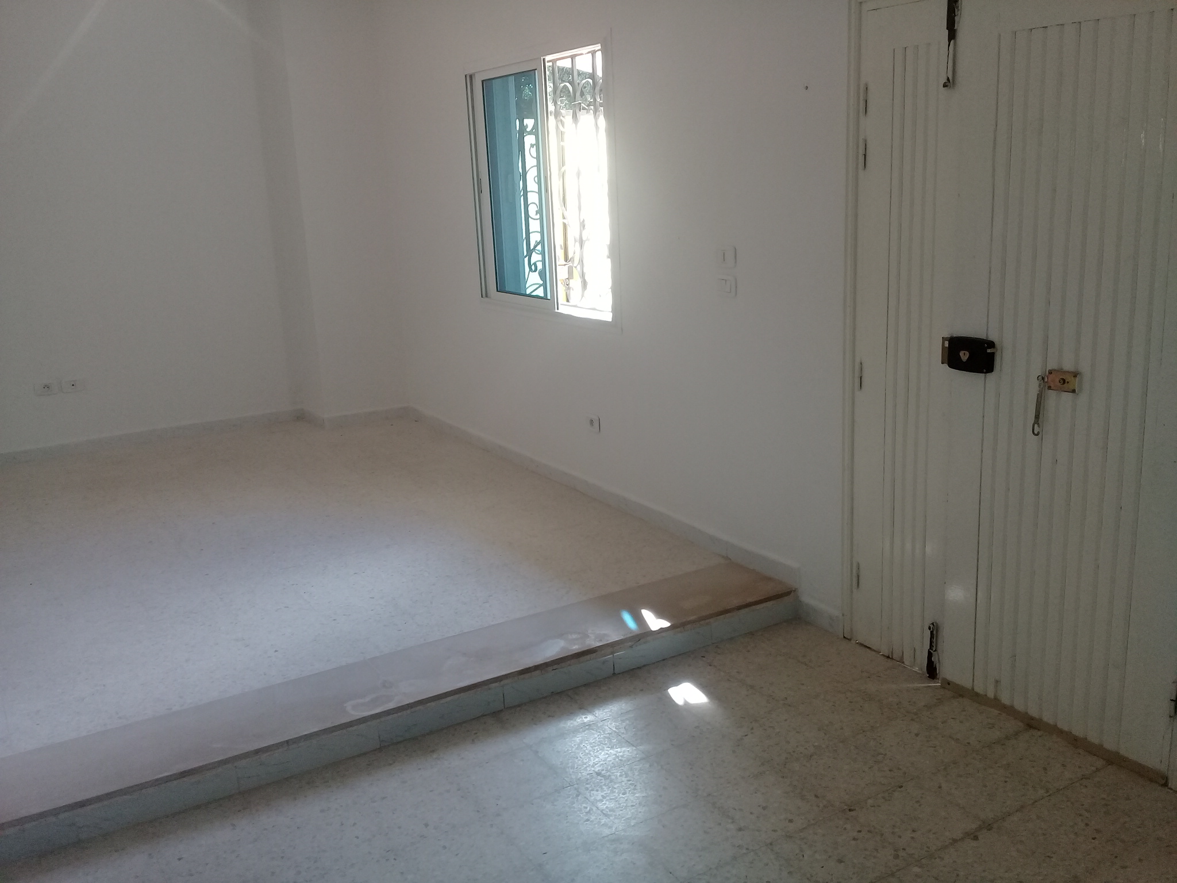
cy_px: 442
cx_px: 588
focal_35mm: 31
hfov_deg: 58.4
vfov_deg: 45.4
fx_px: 1054
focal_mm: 3.3
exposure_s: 1/50
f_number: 2.2
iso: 80
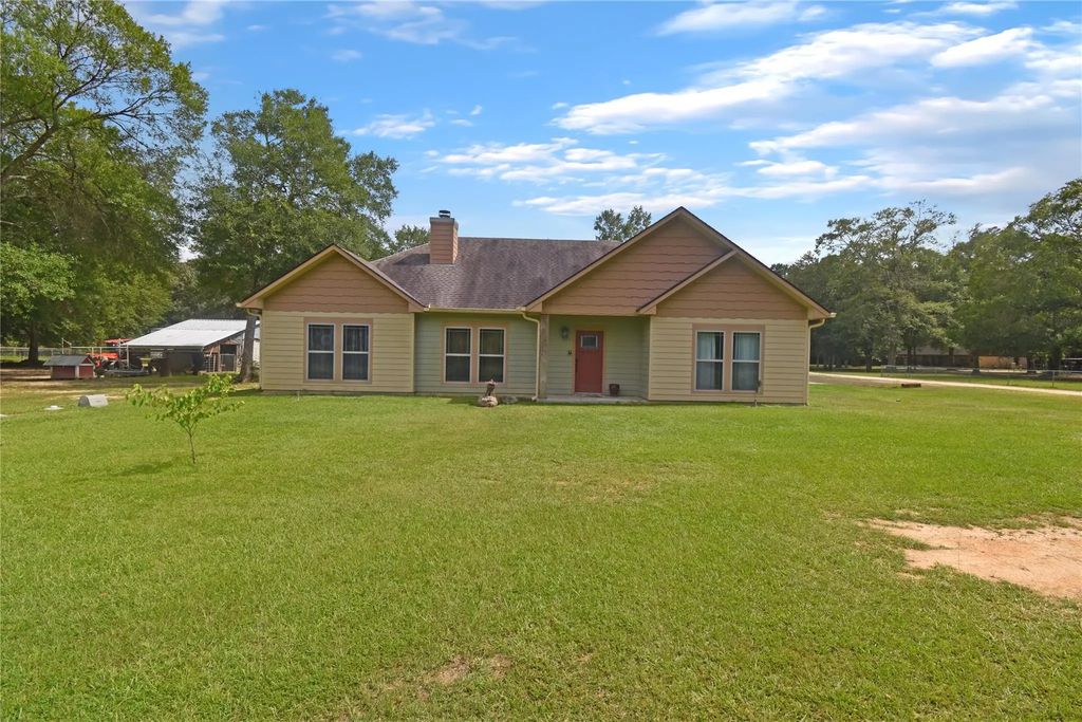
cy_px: 361
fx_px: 451
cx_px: 541
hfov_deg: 100.4
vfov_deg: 77.3
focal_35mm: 15
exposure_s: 1/200
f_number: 10
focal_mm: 10
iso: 100
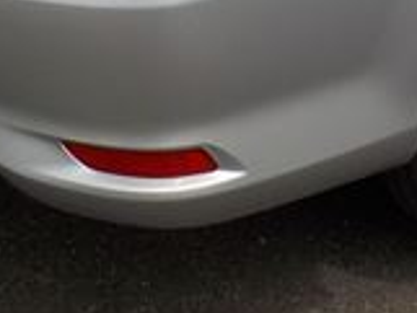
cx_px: 344
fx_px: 1435
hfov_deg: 16.4
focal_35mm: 119
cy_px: -194
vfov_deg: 11.8
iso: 125
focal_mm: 4.1
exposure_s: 1/2000
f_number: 3.3
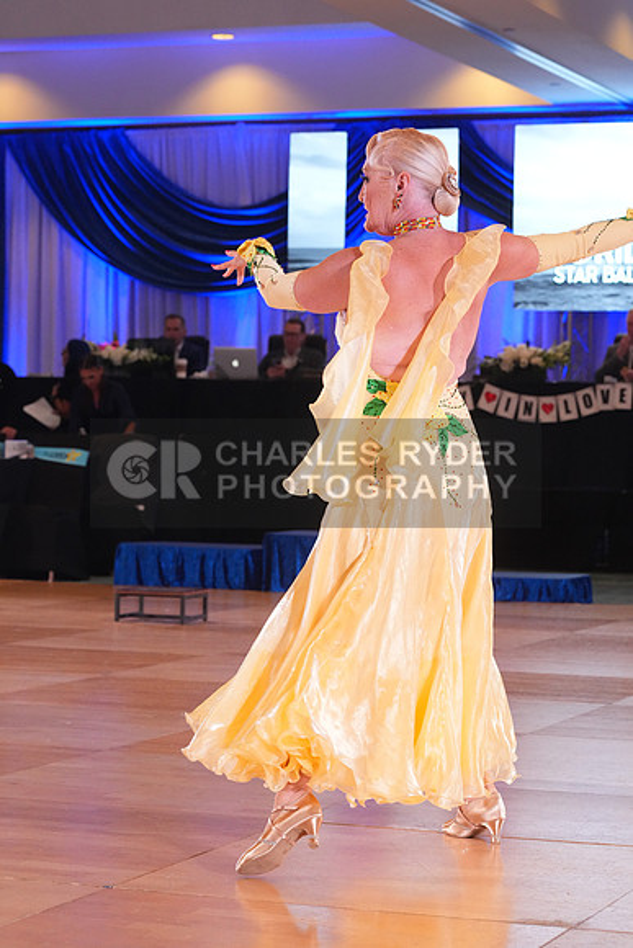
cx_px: 316
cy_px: 474
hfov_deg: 15.2
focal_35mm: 90
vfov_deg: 22.6
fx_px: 2372
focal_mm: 90
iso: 5000
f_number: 6.3
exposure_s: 1/320
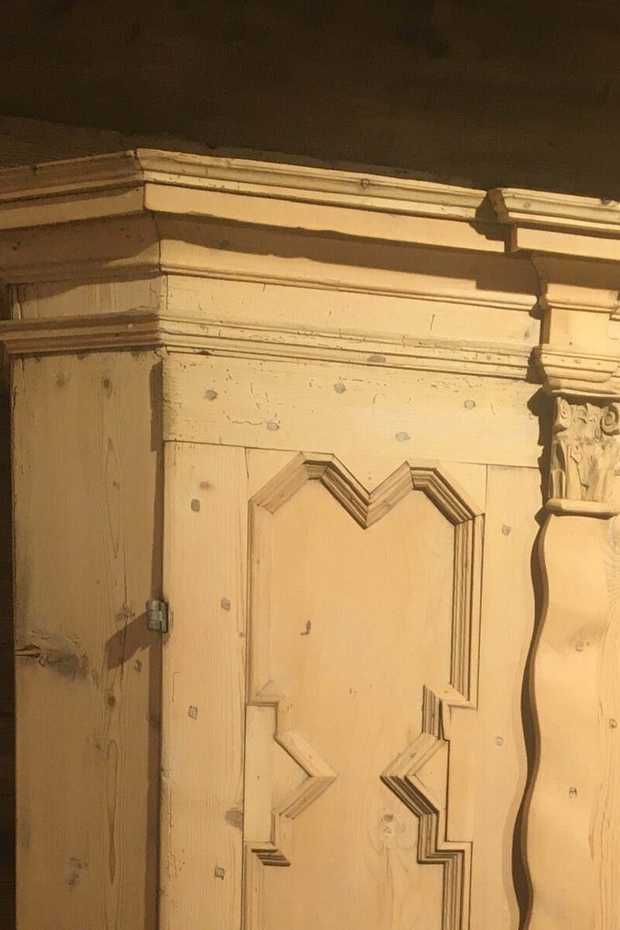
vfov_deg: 29.4
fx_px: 1653
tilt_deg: -11.0
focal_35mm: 64
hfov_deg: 21.0
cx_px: 483
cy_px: 924
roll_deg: -1.8
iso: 32
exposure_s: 1/33
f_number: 2.2
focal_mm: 4.15
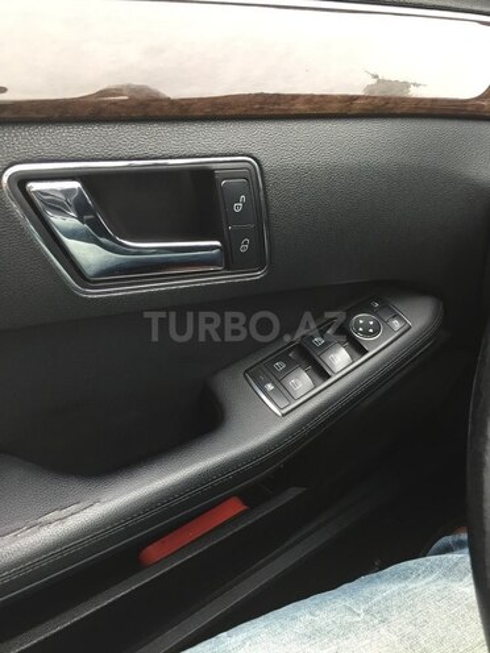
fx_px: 547
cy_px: 326
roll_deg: -2.7
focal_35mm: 29
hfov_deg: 48.2
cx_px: 245
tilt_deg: -39.5
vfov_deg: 61.7
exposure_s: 1/33
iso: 50
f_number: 2.2
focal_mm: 4.15
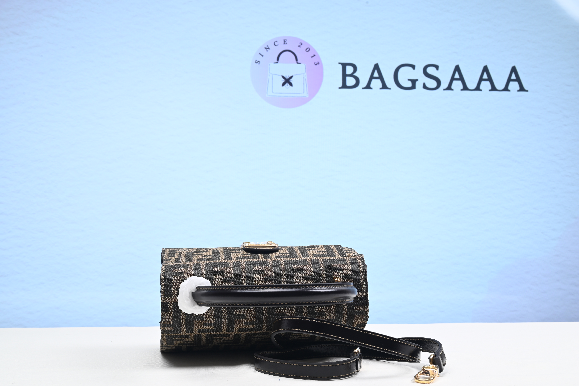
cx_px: 290
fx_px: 692
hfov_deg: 45.4
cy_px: 193
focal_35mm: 43
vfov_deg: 31.2
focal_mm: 43
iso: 100
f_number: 16
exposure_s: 1/2
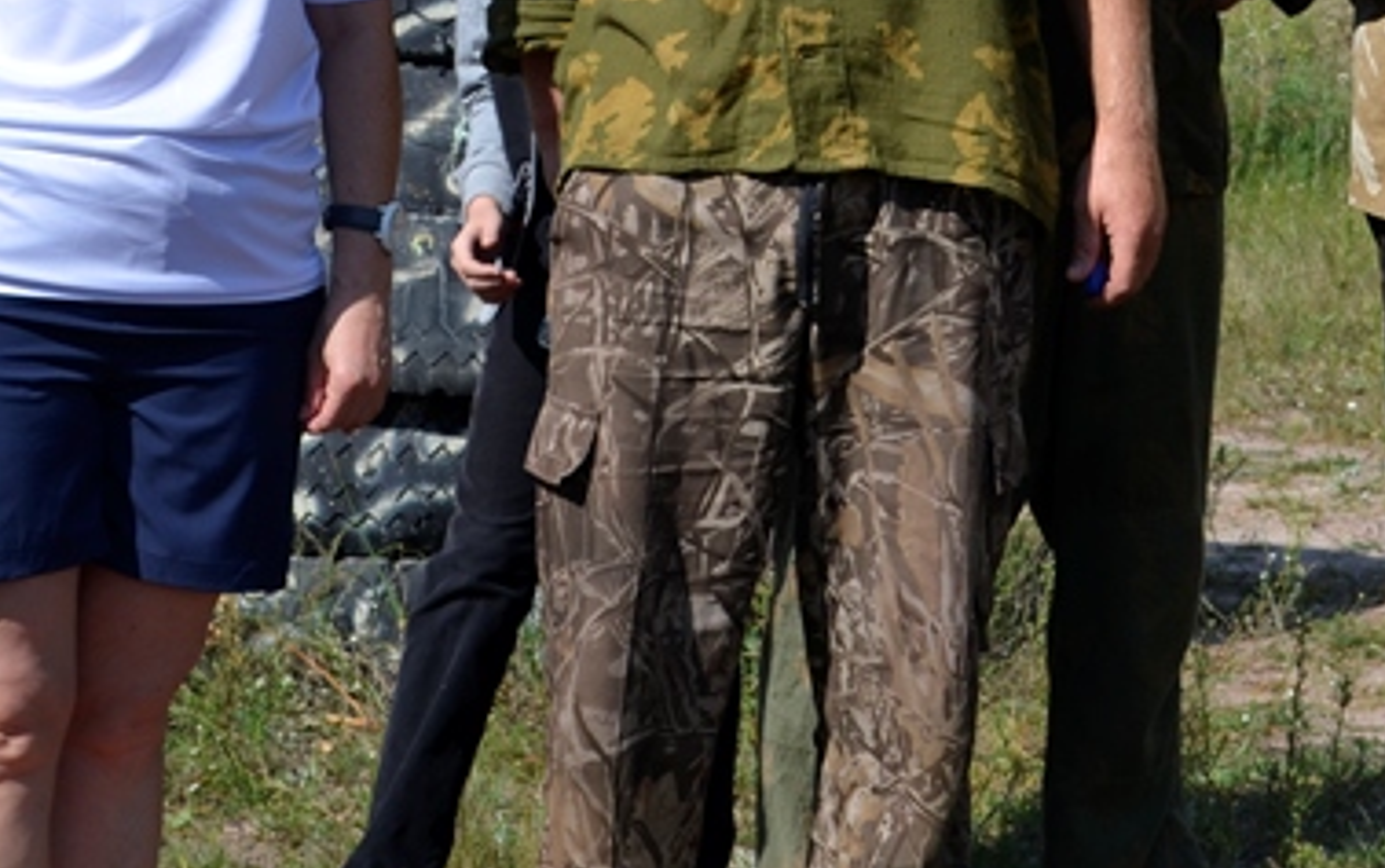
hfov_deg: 13.0
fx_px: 6007
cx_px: 1392
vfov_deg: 8.2
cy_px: -159
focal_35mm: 159
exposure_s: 1/250
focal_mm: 40
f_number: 8
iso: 100
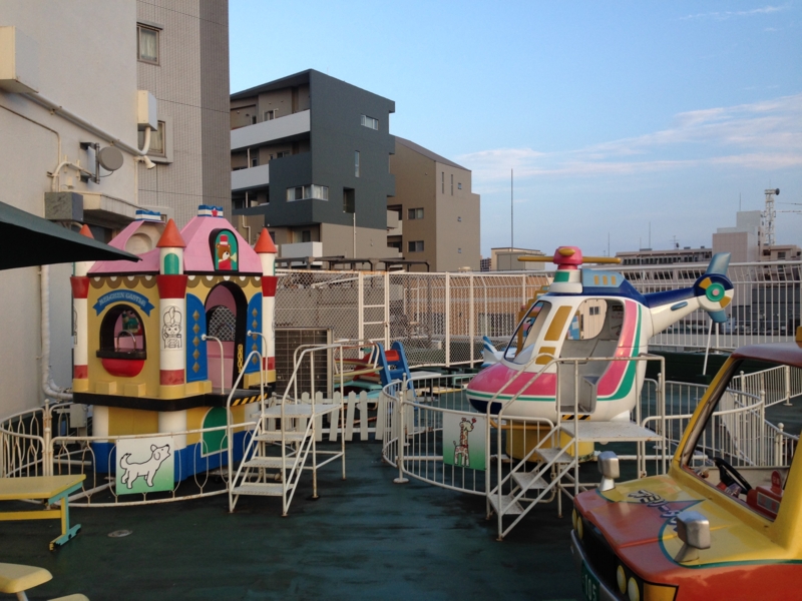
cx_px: 401
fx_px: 765
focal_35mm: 33
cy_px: 300
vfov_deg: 42.9
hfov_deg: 55.4
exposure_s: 1/234
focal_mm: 4.12
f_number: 2.4
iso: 50
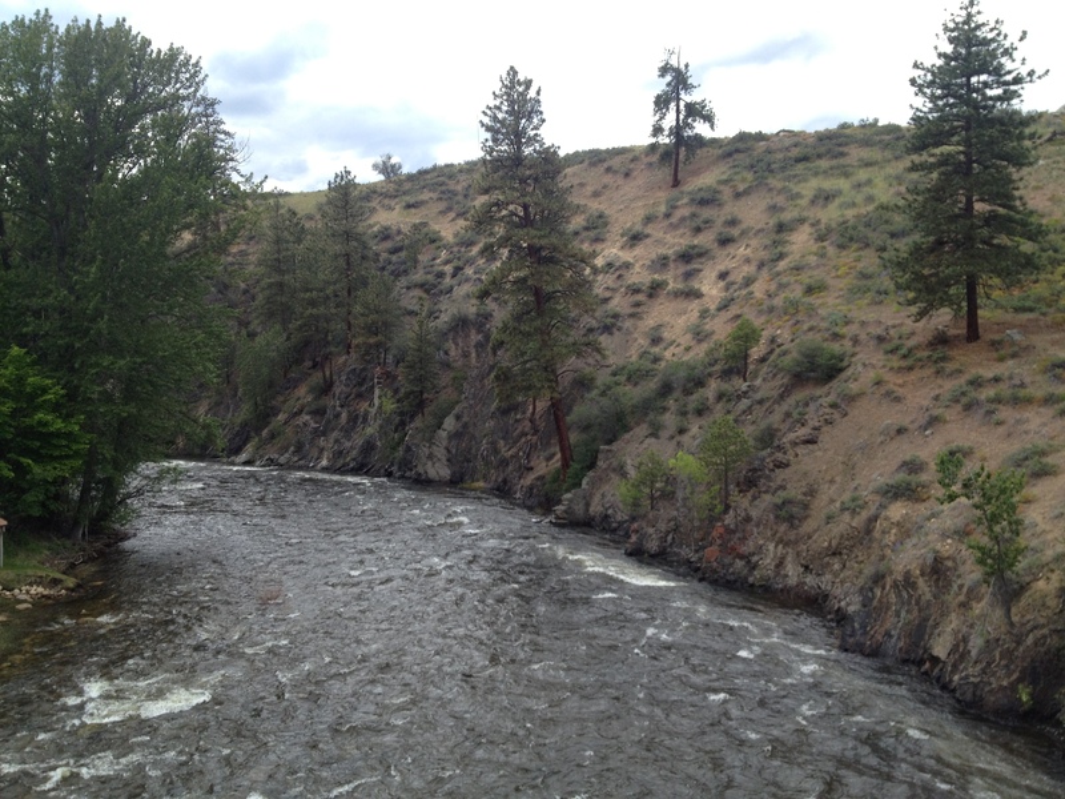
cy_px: 400
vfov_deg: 40.7
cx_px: 532
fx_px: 1077
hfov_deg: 52.6
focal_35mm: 35
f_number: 2.4
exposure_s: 1/756
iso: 64
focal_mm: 4.28
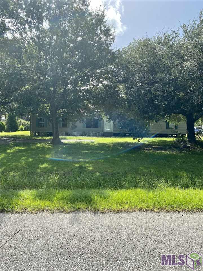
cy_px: 136
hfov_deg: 53.1
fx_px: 203
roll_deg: -1.5
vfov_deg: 67.3
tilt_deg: -0.7
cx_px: 102
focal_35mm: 26
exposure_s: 1/1170
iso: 32
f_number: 1.8
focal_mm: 4.25
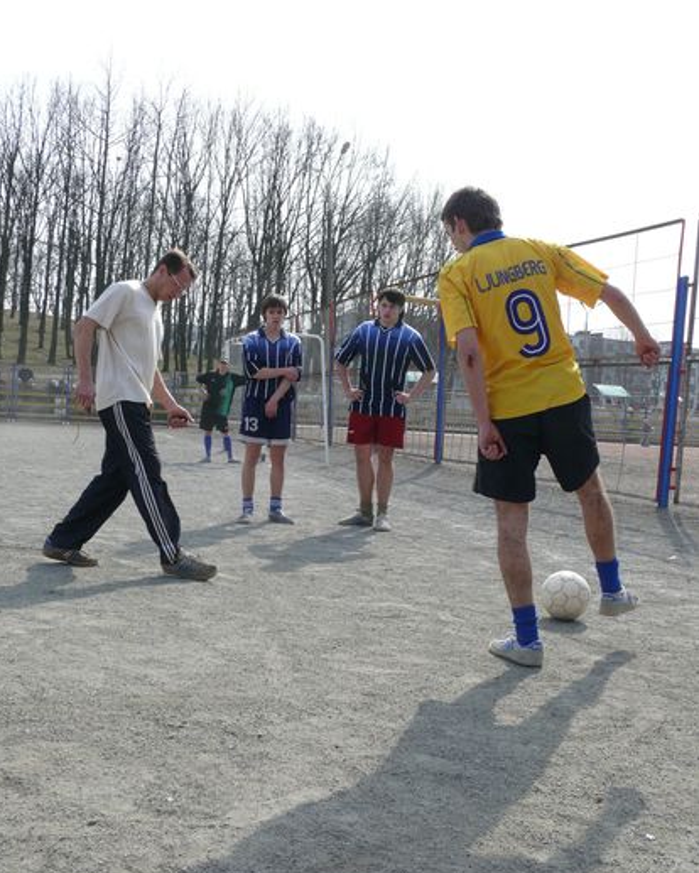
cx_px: 346
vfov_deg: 49.1
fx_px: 956
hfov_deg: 40.2
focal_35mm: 37
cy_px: 422
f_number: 5.6
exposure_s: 1/320
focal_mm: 7.4
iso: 100
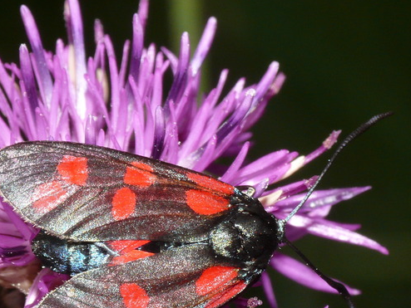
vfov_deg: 5.6
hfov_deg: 7.4
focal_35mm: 266
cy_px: 227
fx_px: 3160
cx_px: 206
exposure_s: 1/640
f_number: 11
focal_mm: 32.7
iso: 200
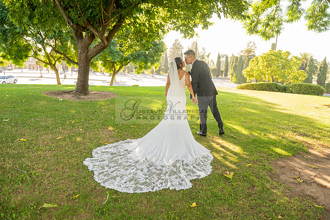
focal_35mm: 24
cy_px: 110
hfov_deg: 73.7
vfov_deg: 53.2
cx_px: 165
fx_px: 220
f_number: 3.5
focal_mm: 24
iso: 200
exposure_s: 1/200
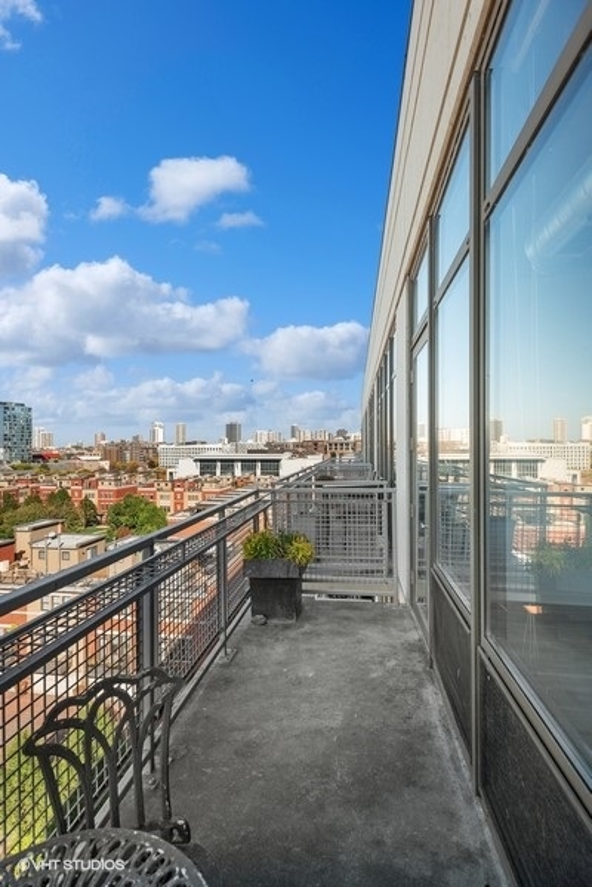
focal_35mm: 17
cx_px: 296
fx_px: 419
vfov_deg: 93.3
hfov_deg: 70.4
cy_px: 444
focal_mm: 17
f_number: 8
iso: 100
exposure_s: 1/320
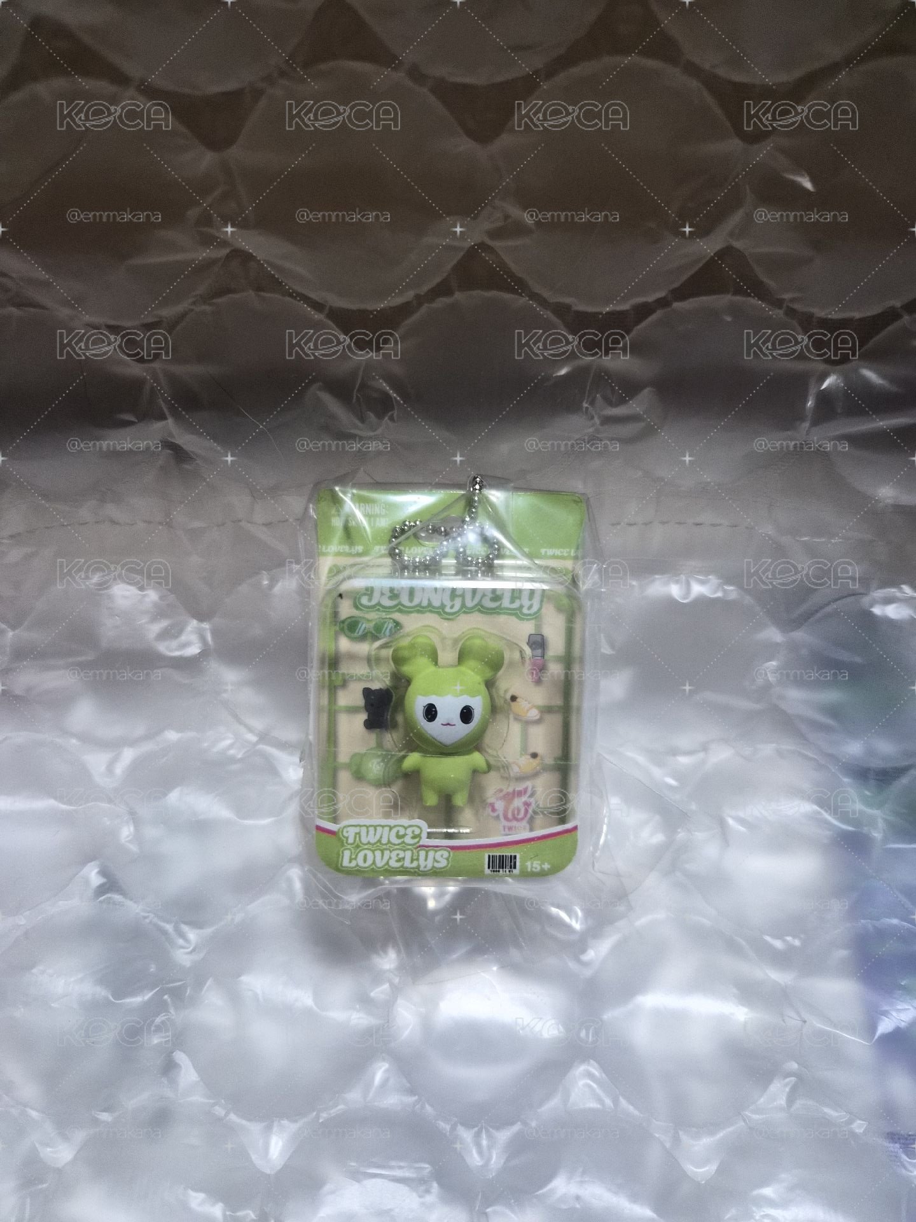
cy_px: 611
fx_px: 811
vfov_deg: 73.9
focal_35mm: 23
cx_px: 458
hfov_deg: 58.9
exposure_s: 1/120
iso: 800
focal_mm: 5.4
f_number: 1.8
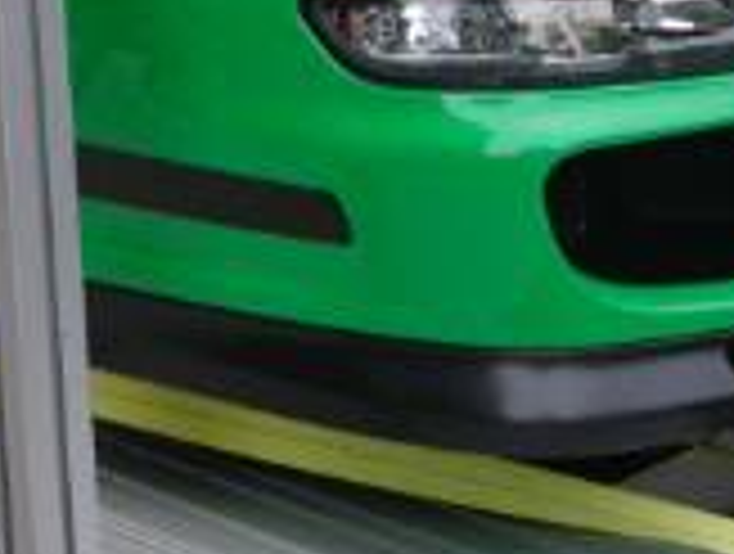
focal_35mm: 141
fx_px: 2996
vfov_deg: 10.5
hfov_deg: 13.8
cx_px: 81
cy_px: 14
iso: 147
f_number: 2.7
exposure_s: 1/58.2
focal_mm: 7.5
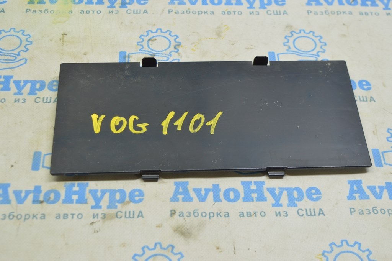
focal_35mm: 57
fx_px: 620
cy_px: 130
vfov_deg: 23.7
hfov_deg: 35.1
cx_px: 196
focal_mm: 38
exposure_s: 1/20
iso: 400
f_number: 5.6
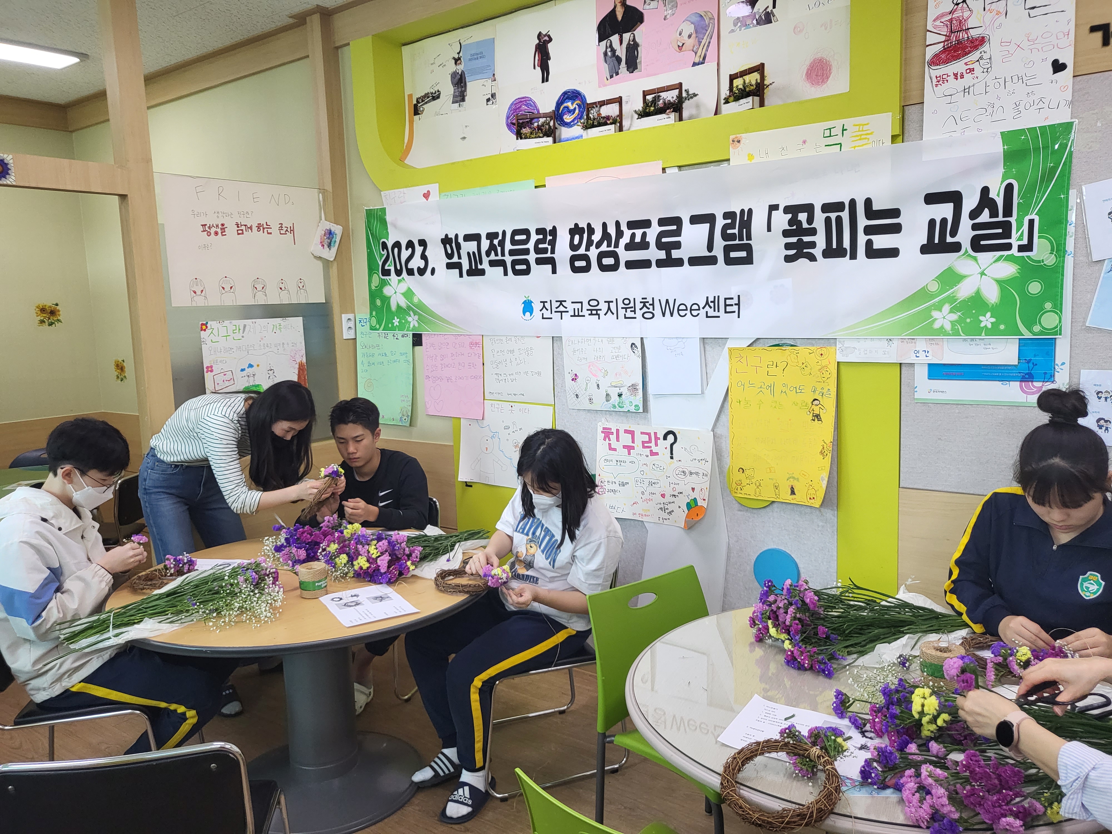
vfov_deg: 53.1
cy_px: 417
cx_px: 556
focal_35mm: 26
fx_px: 835
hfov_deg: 67.3
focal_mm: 4.25
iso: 250
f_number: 1.8
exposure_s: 1/120
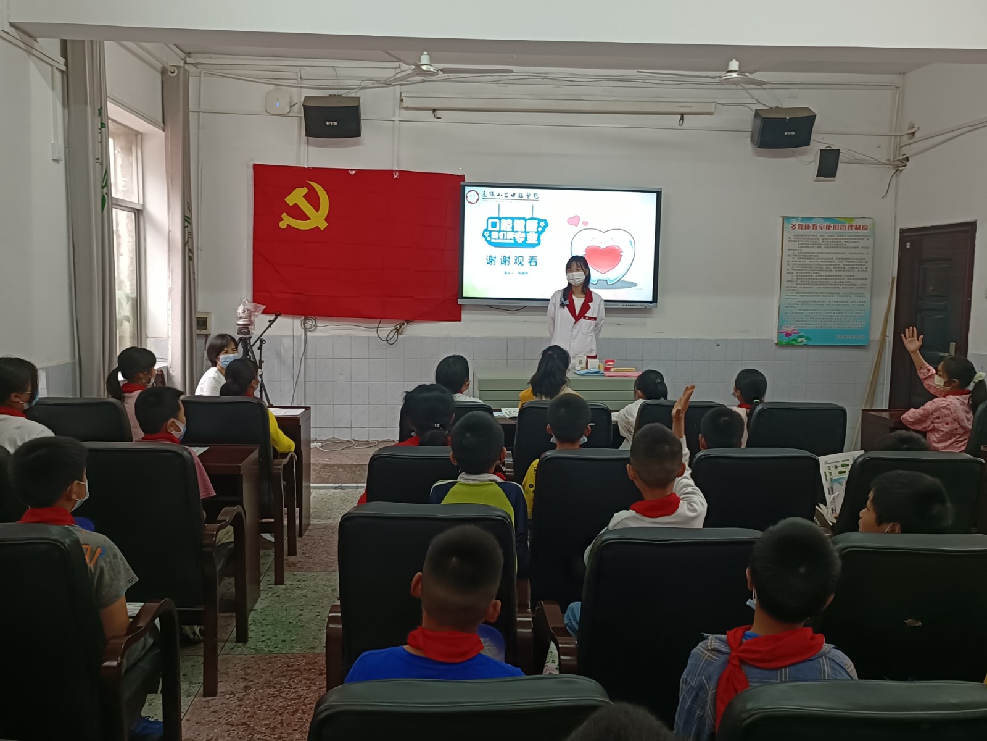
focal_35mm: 30
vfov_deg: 46.8
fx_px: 855
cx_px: 494
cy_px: 370
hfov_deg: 60.0
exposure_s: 1/50
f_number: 1.9
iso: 620
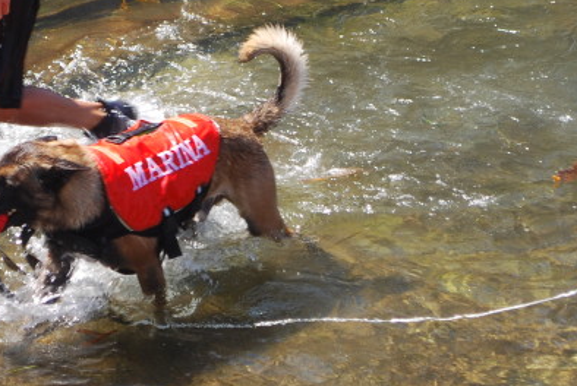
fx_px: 3440
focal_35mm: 214
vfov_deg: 6.4
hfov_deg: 9.6
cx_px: 75
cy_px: 83
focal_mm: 55
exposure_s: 1/125
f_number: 5.6
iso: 100
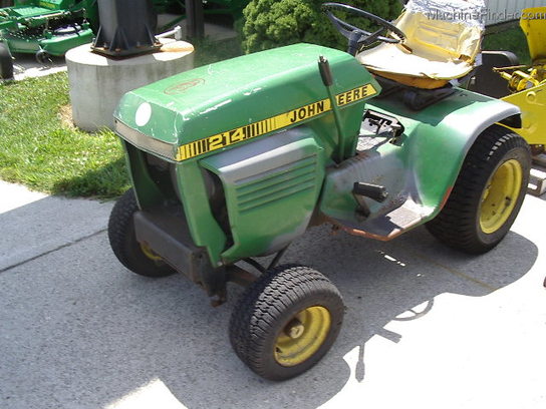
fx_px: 599
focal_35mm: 38
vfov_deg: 37.7
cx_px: 273
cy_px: 204
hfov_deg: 49.0
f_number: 4.8
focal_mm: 5.8
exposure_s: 1/125
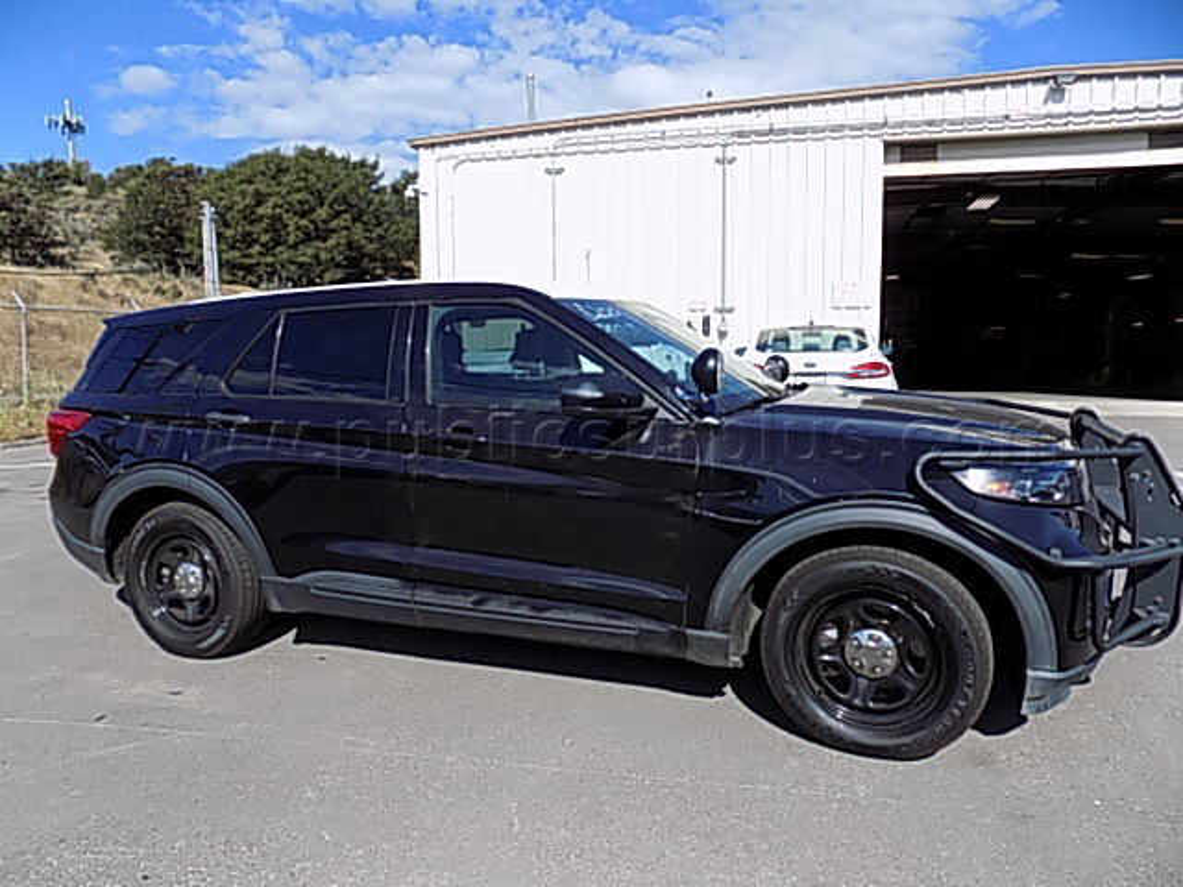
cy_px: 444
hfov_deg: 73.9
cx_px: 592
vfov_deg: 58.9
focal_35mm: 23
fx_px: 786
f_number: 3.1
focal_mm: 4
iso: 80
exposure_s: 1/1000
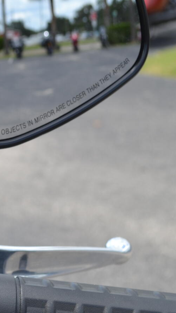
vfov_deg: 20.1
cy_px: 192
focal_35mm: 106
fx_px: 880
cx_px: -40
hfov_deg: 11.2
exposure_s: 1/160
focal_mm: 30
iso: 100
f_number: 6.3
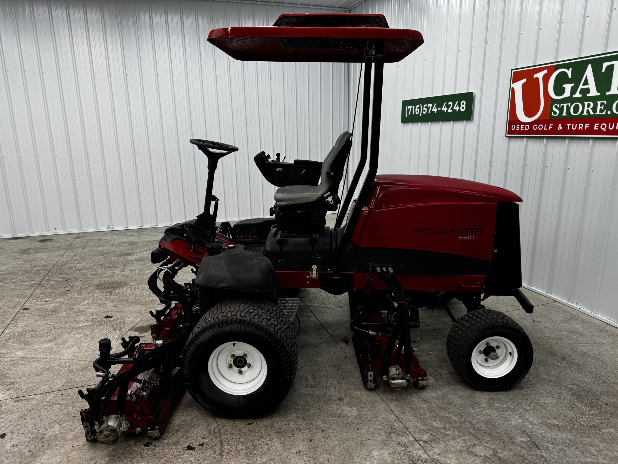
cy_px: 232
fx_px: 428
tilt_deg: -14.5
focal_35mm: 24
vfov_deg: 56.8
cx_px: 309
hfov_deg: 71.6
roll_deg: +0.4
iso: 80
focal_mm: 6.76
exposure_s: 1/120
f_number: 1.78
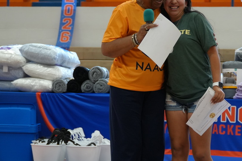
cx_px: 170
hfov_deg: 13.0
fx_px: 1062
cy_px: 95
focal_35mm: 158
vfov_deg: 8.7
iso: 1000
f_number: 4
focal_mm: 58
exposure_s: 1/100
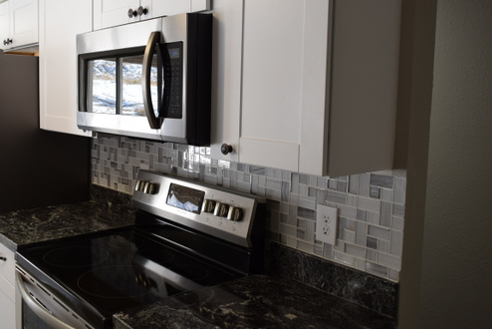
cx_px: 184
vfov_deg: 37.8
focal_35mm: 35
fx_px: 479
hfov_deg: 53.8
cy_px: 140
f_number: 5
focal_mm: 18
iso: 400
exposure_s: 1/100
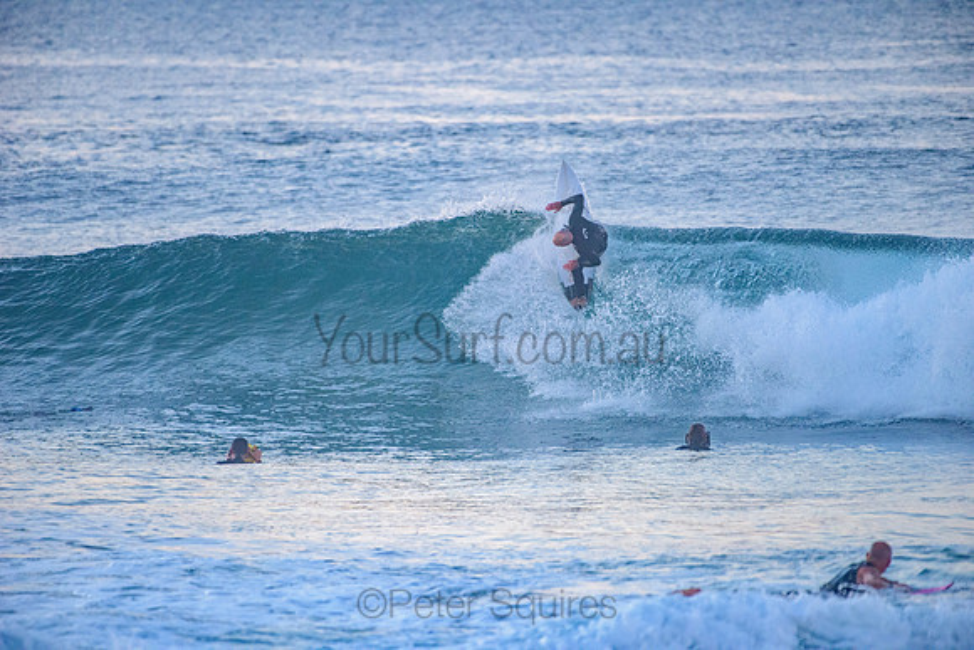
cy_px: 325
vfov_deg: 2.8
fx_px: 13530
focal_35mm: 500
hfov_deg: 4.1
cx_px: 487
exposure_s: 1/500
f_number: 5.6
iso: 3200
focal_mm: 500
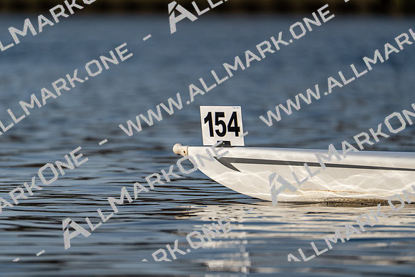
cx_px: 208
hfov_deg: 3.4
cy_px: 138
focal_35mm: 600
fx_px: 6918
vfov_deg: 2.3
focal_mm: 600
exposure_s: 1/2000
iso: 320
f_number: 6.3
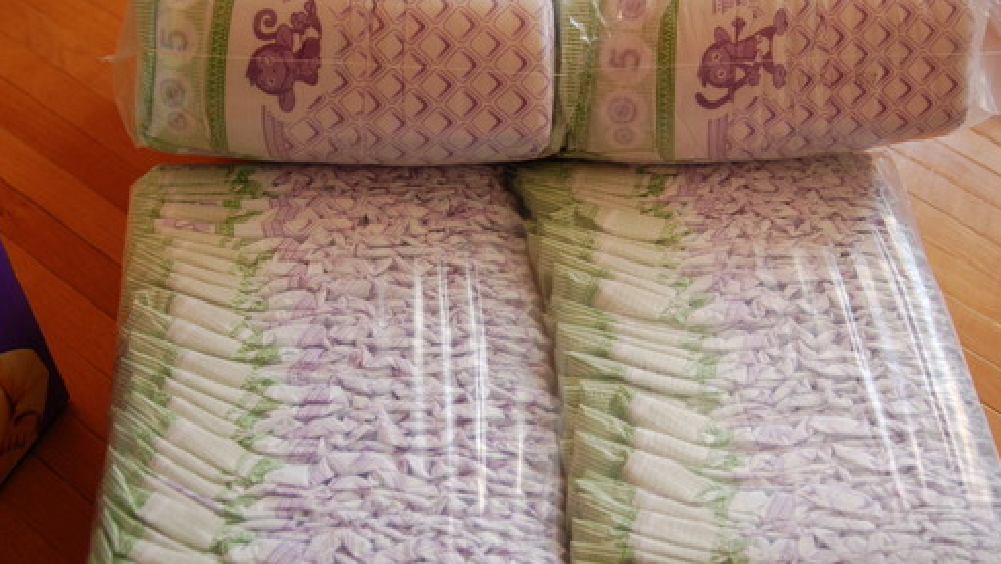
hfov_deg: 45.5
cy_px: 250
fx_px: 1195
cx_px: 492
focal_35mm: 45
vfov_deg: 26.5
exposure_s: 1/60
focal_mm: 28
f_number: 3.5
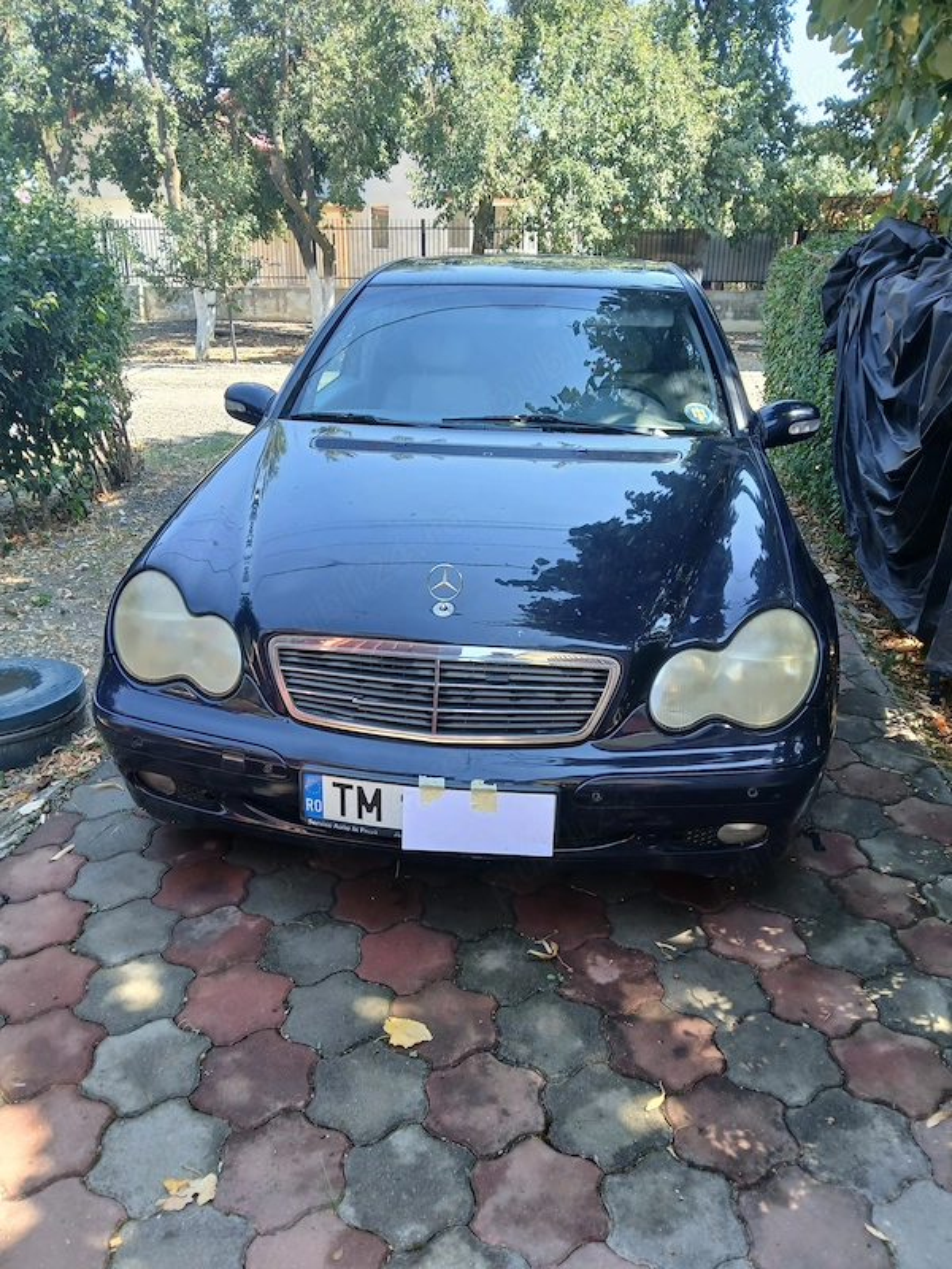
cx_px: 476
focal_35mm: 26
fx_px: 953
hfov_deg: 53.1
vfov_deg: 67.3
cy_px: 634
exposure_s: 1/100
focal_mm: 3.98
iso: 40
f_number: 1.8
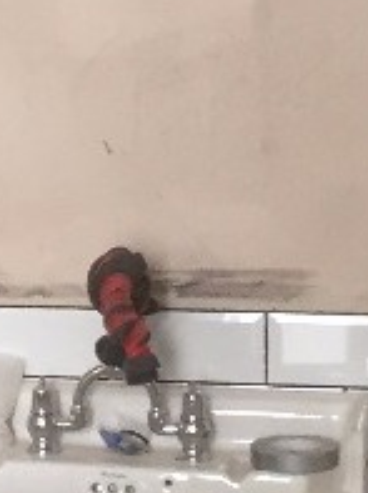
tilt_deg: -6.2
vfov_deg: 11.2
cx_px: -593
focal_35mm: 177
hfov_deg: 7.6
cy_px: 235
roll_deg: +1.9
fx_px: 2517
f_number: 2.2
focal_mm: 4.15
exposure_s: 1/33
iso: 100
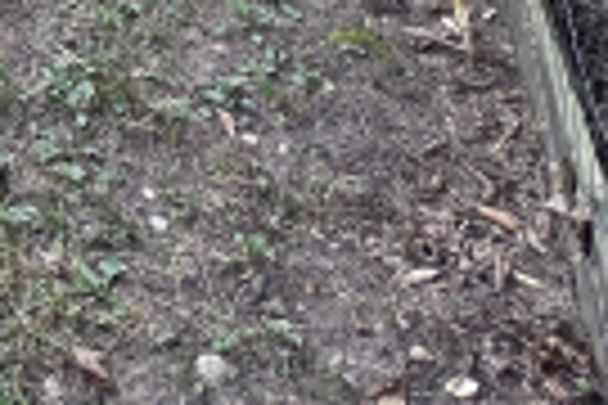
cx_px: -462
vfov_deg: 13.5
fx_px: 1131
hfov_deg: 21.2
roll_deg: -0.7
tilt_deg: -11.5
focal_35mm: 67
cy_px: -616
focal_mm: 1.57
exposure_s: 1/194
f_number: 1.8
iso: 32
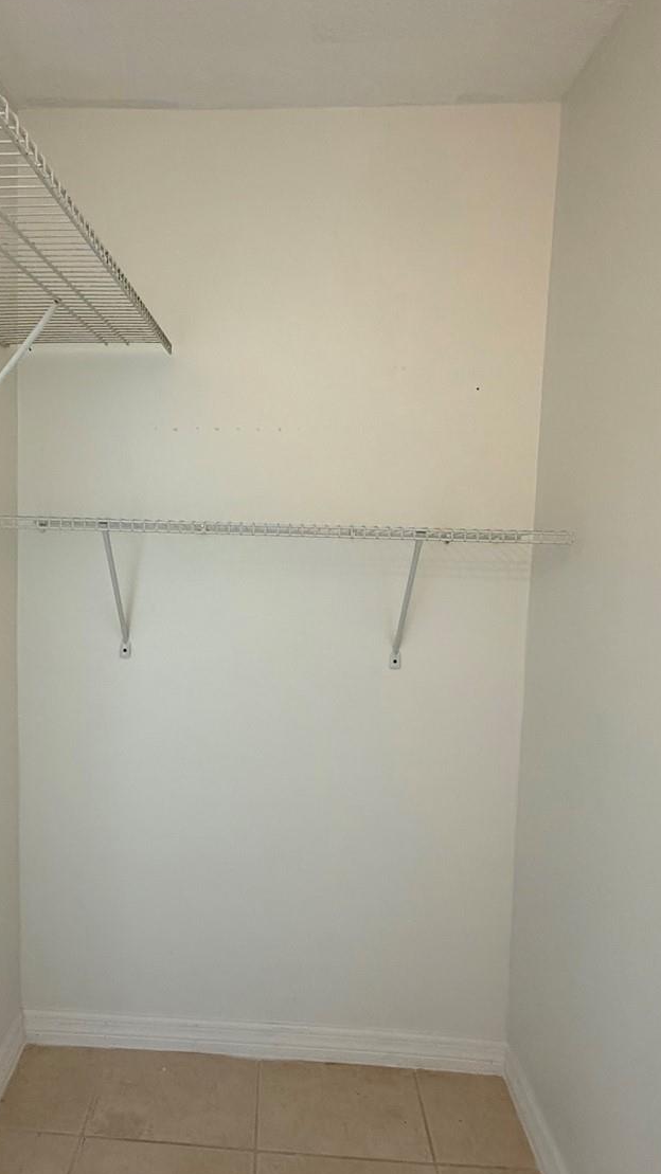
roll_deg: -1.4
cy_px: 553
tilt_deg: -3.9
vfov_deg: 81.1
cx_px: 247
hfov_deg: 51.0
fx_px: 685
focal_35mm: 22
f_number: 2.2
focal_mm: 2.22
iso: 200
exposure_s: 1/120
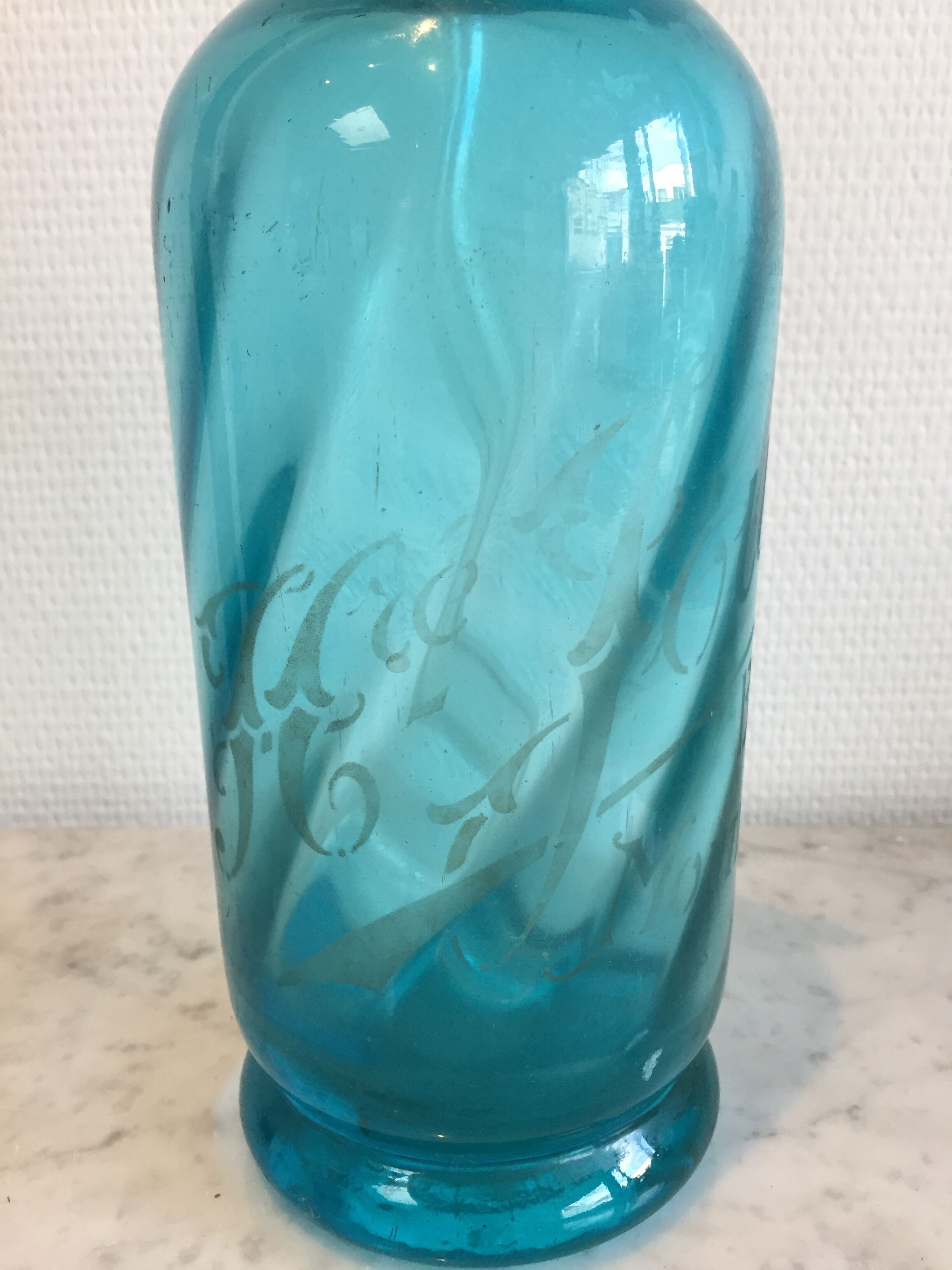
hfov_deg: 48.2
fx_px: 1063
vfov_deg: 61.7
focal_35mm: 29
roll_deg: +0.2
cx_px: 476
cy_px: 635
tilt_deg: -14.9
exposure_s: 1/33
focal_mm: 4.15
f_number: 2.2
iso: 64
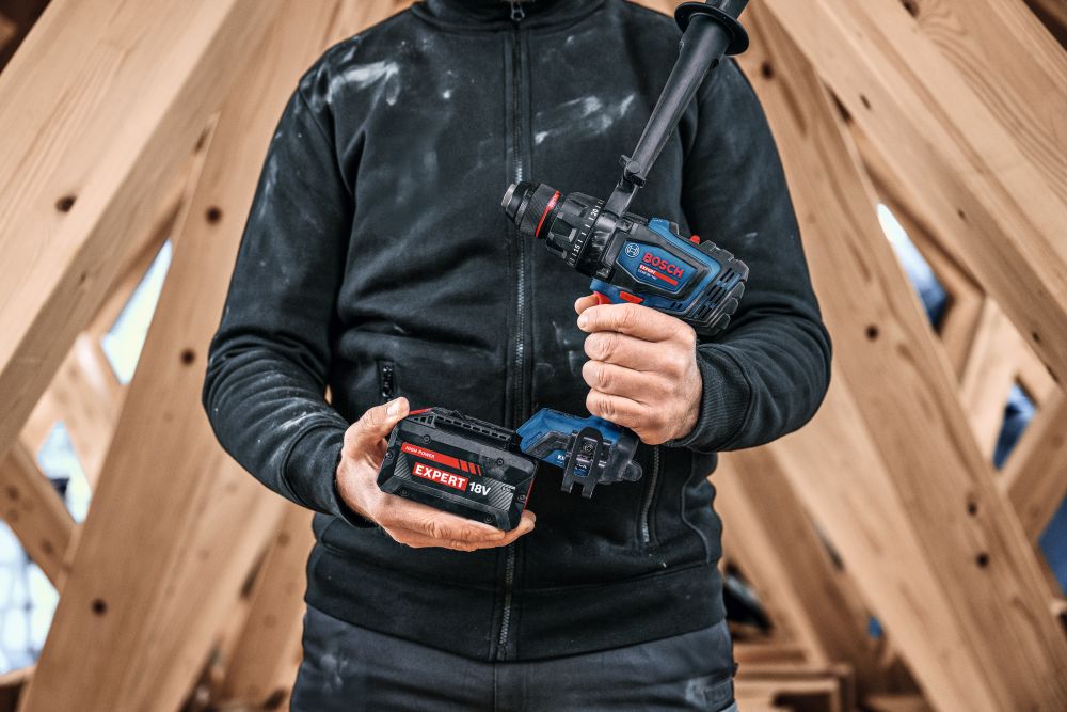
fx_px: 1749
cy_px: 356
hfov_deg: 33.9
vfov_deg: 23.0
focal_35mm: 59
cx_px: 534
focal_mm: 59
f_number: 4
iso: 800
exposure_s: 1/80
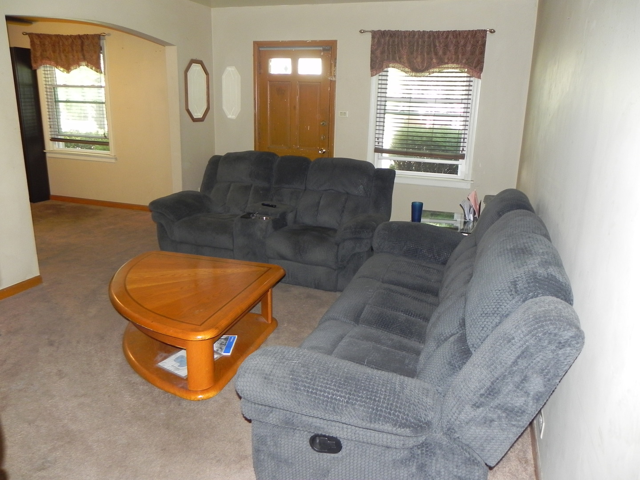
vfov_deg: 53.1
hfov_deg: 67.3
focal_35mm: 26
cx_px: 320
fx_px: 481
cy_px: 240
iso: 200
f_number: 2.8
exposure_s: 1/30
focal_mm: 4.6
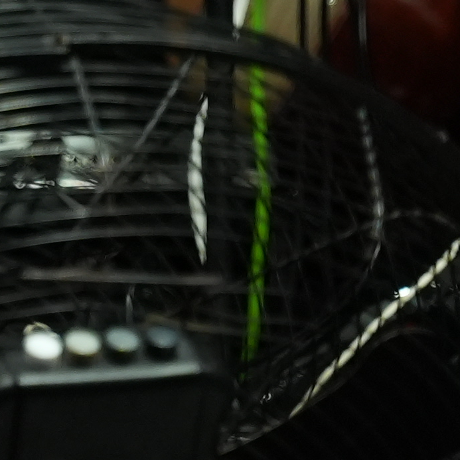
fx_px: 7797
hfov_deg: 3.3
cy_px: -895
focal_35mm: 519
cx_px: -1156
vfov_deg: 3.3
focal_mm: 60.3
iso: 1250
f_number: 2.8
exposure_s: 1/200
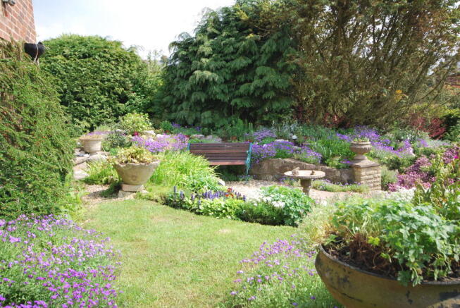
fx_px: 384
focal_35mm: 30
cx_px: 230
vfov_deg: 43.7
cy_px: 154
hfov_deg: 61.9
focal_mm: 20
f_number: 5.6
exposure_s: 1/125
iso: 110
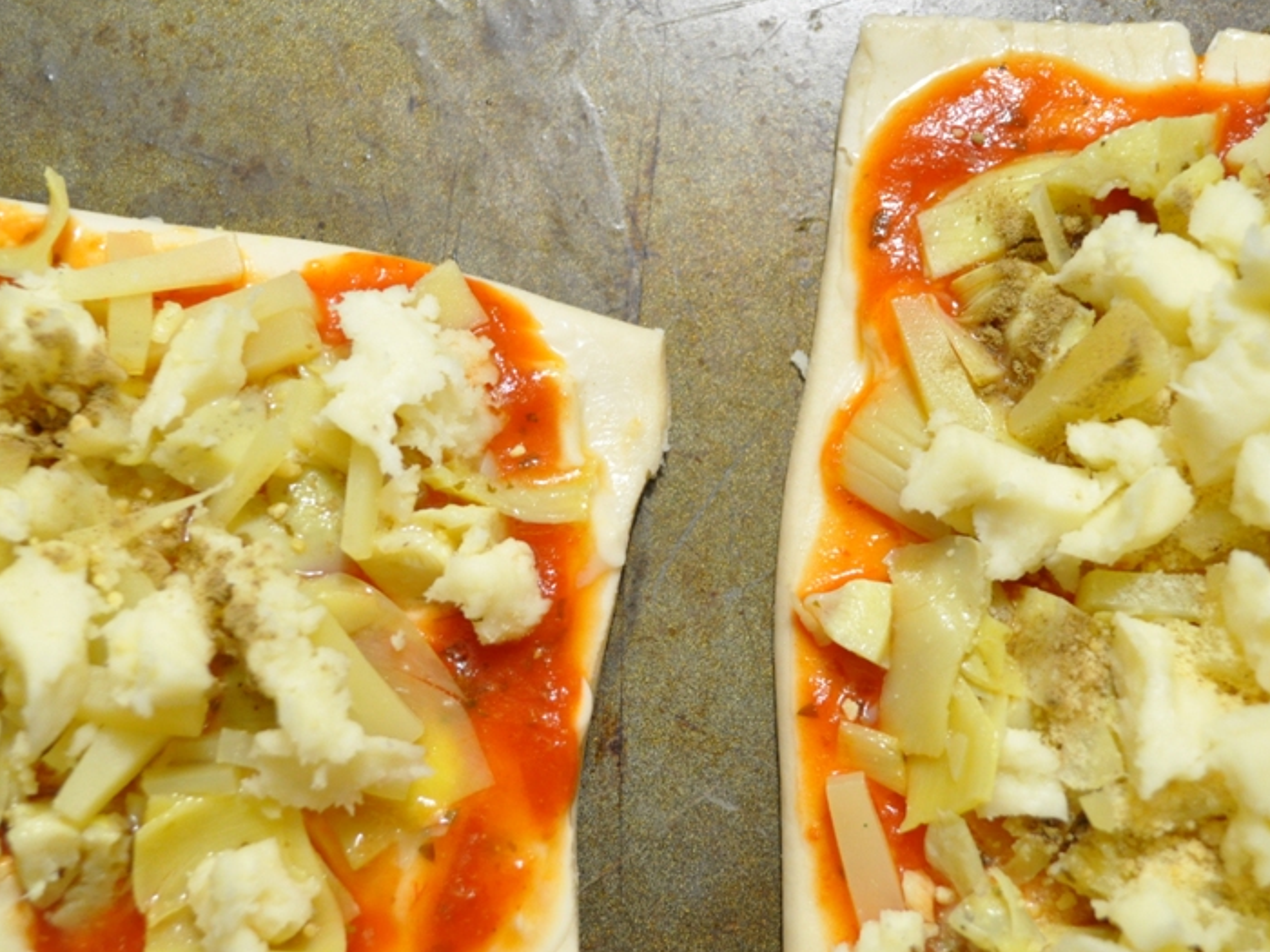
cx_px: 628
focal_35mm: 59
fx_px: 2165
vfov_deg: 24.8
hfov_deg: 32.7
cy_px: 506
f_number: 4.5
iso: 1600
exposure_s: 1/40
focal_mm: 28
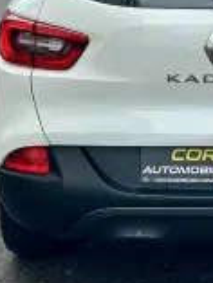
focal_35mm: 110
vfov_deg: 17.8
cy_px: 74
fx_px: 901
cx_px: 215
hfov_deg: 13.3
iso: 64
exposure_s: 1/1227
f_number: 1.78
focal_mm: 6.86
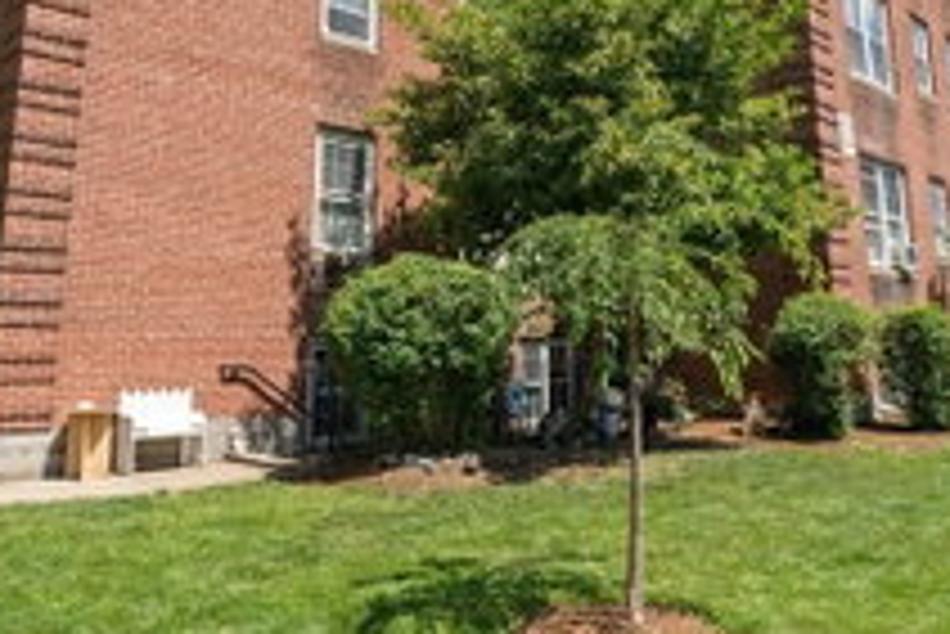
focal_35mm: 34
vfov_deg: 37.7
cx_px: 434
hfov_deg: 55.7
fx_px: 898
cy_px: 135
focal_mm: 15
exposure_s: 1/3200
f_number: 11
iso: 3200
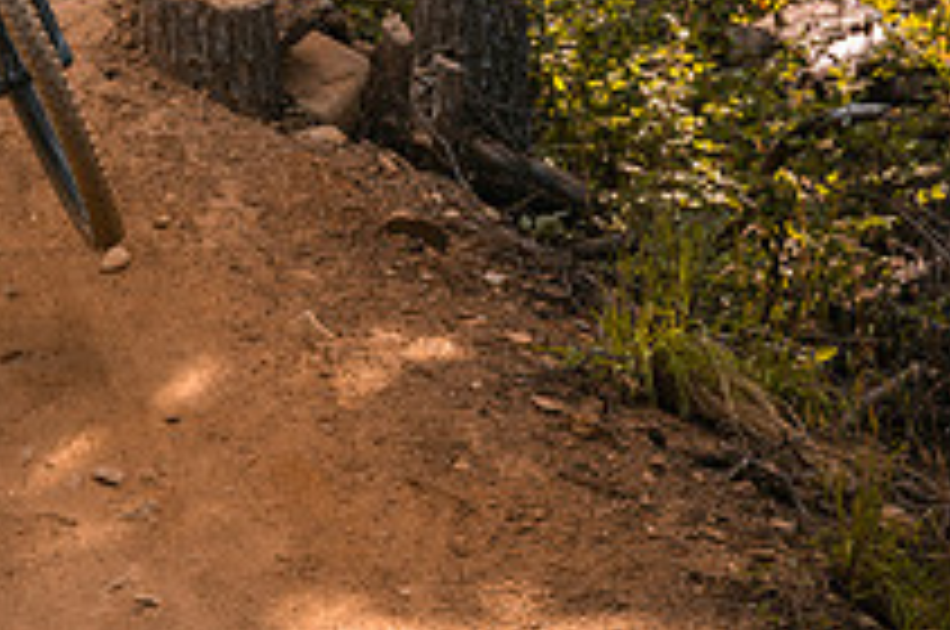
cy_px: -234
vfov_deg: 2.5
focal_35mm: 550
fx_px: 14492
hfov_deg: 3.7
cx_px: -329
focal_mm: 200
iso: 200
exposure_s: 1/1600
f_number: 2.8
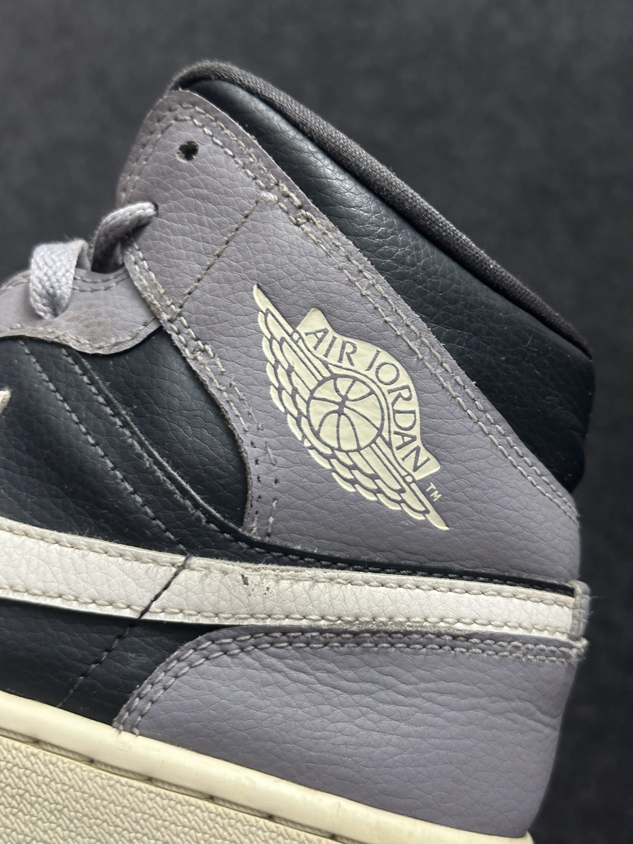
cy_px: 422
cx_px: 316
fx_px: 1170
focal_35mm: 48
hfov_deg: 30.3
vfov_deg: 39.7
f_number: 1.78
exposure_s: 1/33
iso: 200
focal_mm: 6.86
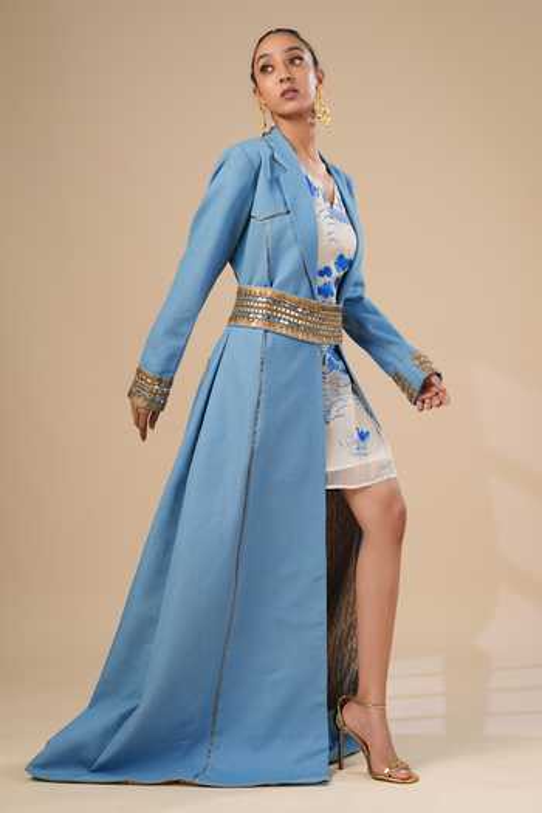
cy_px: 406
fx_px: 1129
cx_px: 271
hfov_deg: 27.0
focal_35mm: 50
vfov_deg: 39.6
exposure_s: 1/125
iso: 160
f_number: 2.8
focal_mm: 50
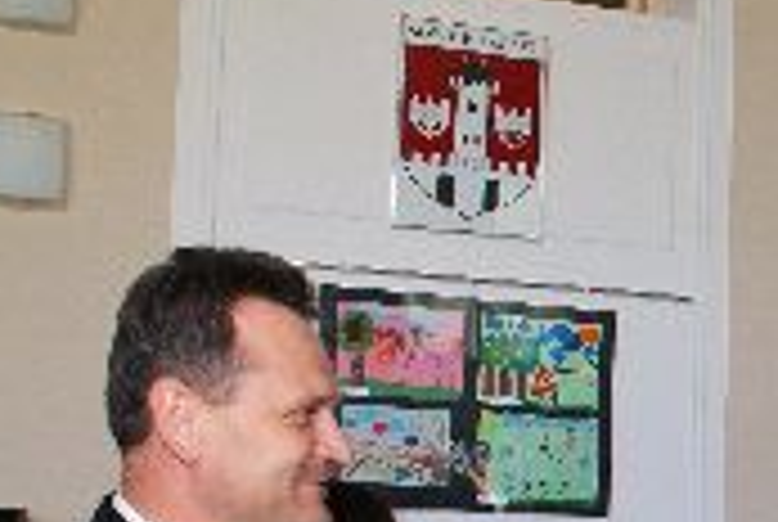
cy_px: 538
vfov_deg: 17.1
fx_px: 1689
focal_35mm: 78
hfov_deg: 23.6
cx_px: 940
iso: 400
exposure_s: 1/60
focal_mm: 18
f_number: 5.6
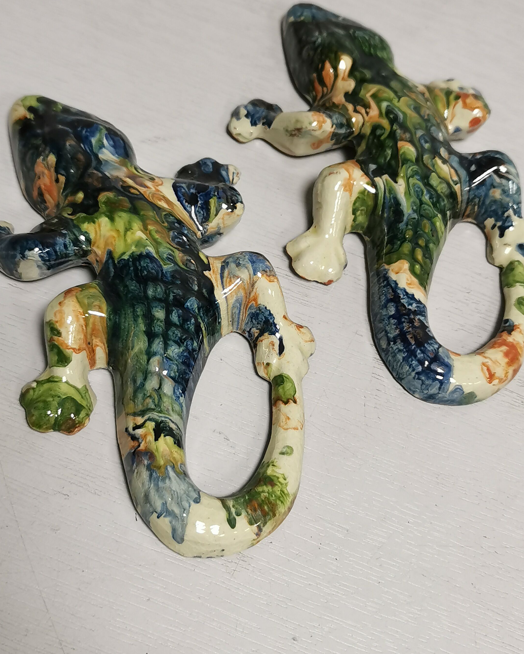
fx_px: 1105
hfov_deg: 26.7
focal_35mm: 57
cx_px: 265
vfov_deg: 33.0
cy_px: 277
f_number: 1.8
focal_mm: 5.58
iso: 160
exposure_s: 1/100
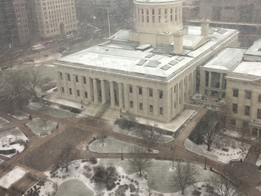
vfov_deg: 34.2
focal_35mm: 42
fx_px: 317
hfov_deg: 44.7
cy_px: 77
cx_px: 152
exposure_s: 1/120
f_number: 2.2
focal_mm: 4.15
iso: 32
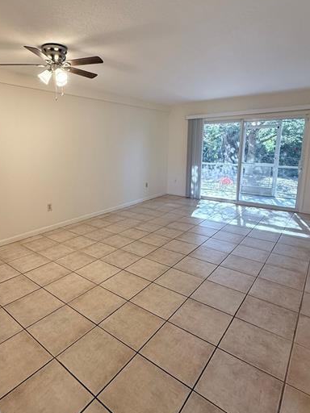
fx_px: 251
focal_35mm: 21
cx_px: 117
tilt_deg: -8.8
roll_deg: +0.2
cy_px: 186
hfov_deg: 62.6
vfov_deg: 78.8
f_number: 2.2
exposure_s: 1/120
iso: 200
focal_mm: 2.22
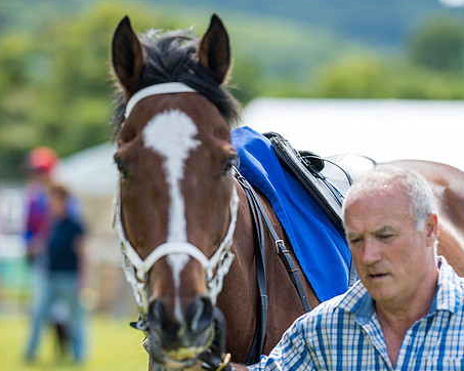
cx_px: 298
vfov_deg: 7.6
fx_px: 2773
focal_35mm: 202
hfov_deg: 9.6
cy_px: 238
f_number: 2.2
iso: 50
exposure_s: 1/1000
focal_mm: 135
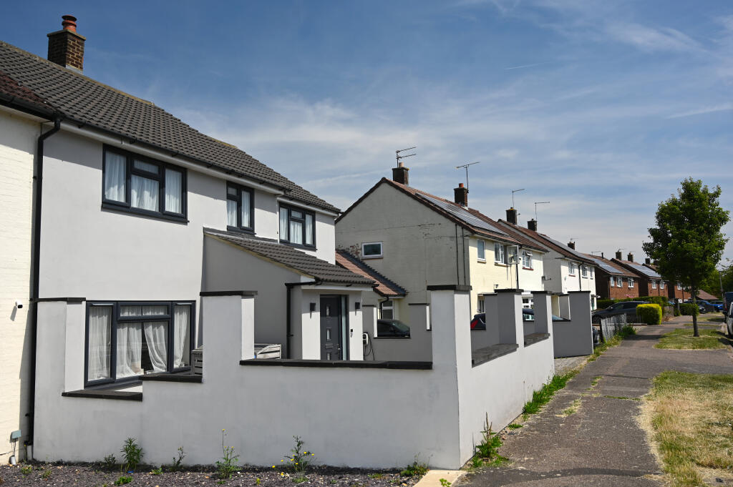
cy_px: 244
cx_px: 366
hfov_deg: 60.3
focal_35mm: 31
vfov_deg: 42.3
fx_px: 631
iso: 100
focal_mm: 31
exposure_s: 1/640
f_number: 4
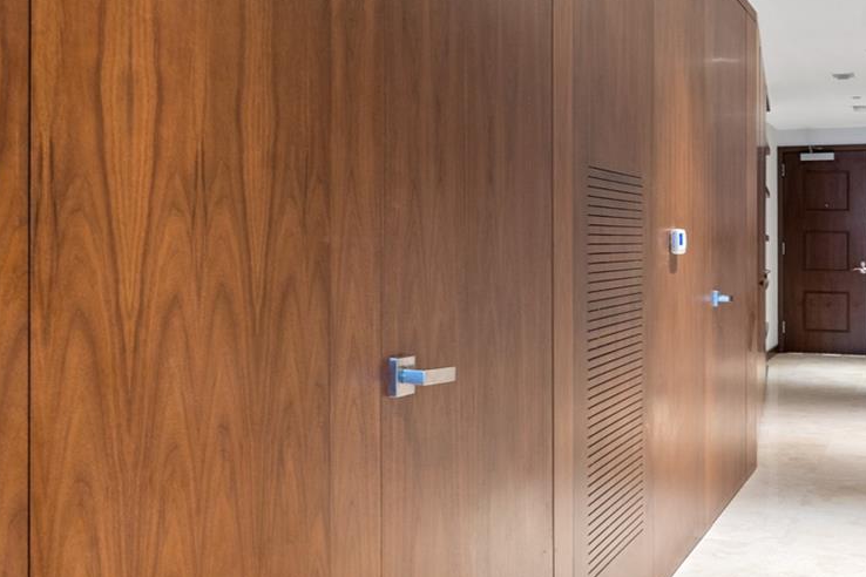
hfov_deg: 49.1
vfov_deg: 33.6
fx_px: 938
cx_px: 534
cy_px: 148
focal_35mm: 39
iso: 400
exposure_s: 1/2.5
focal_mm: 18
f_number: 8
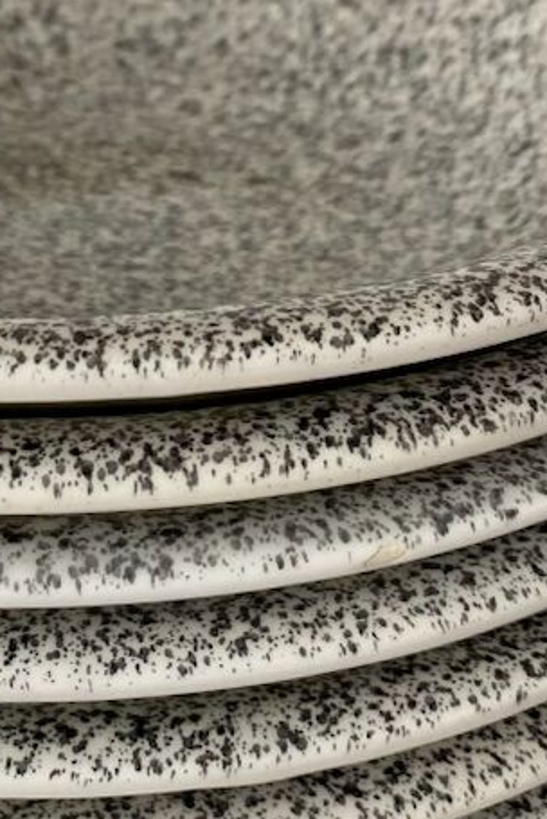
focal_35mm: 76
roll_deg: +3.3
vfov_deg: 25.8
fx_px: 1729
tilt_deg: -16.2
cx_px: 65
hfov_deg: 17.7
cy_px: 77
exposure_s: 1/121
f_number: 1.8
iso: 80
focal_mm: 4.25
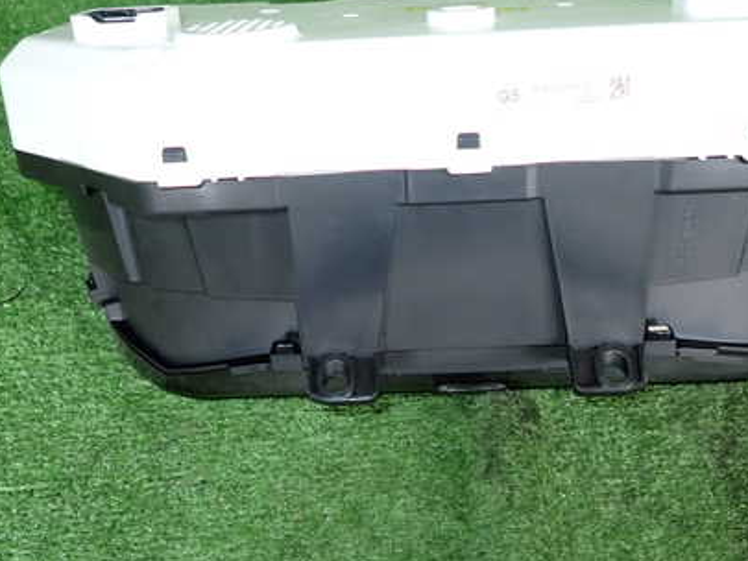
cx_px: 425
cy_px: 290
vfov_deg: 38.7
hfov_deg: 50.0
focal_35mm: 37
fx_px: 800
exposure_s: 1/80
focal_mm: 4.5
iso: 200
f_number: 2
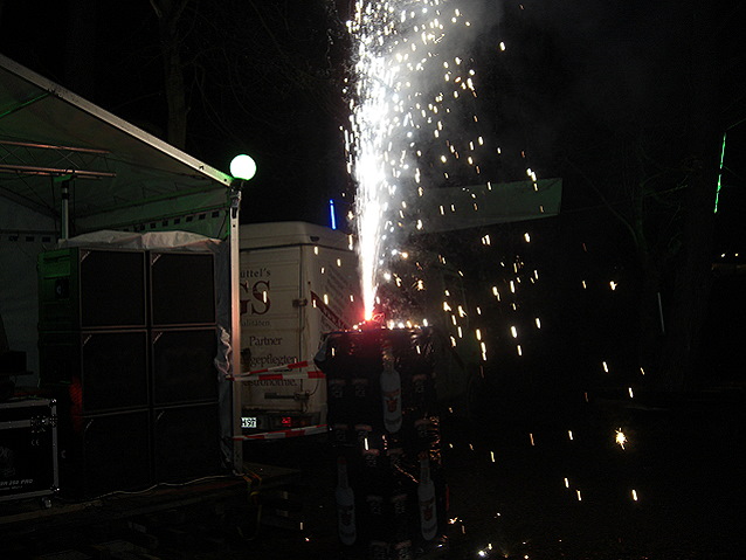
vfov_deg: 37.7
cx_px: 373
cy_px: 280
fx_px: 819
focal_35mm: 38
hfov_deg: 49.0
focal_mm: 7.9
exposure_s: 1/60
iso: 200
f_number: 2.8
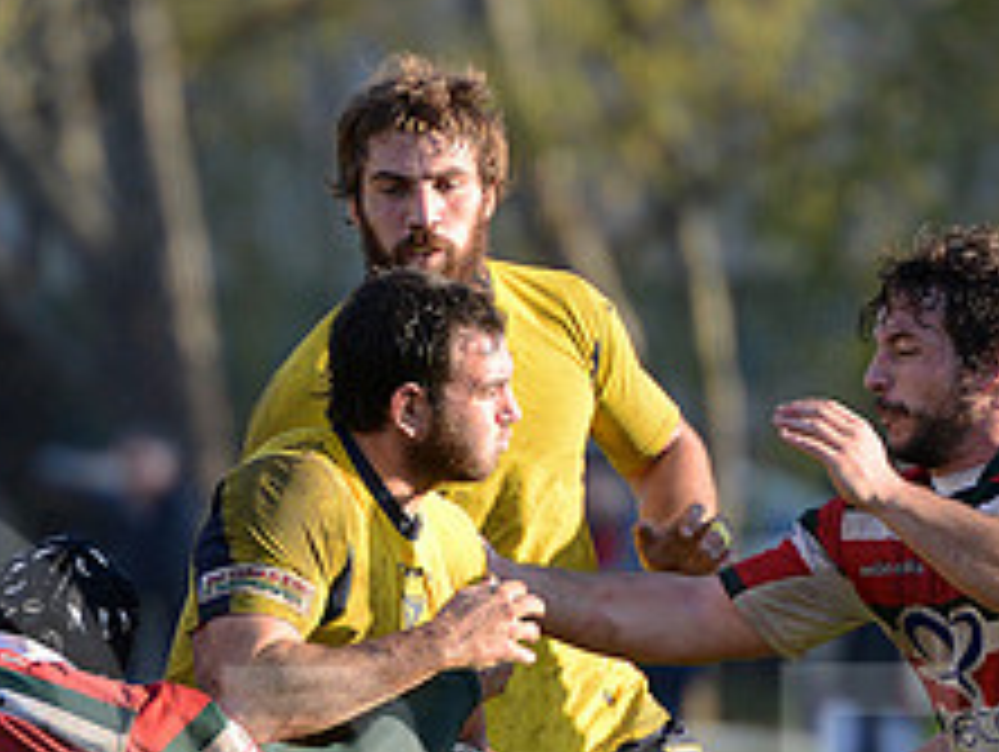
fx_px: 19588
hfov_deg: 2.9
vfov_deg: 2.2
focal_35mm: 678
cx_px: 585
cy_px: 799
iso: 800
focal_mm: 270
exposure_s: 1/1000
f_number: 4
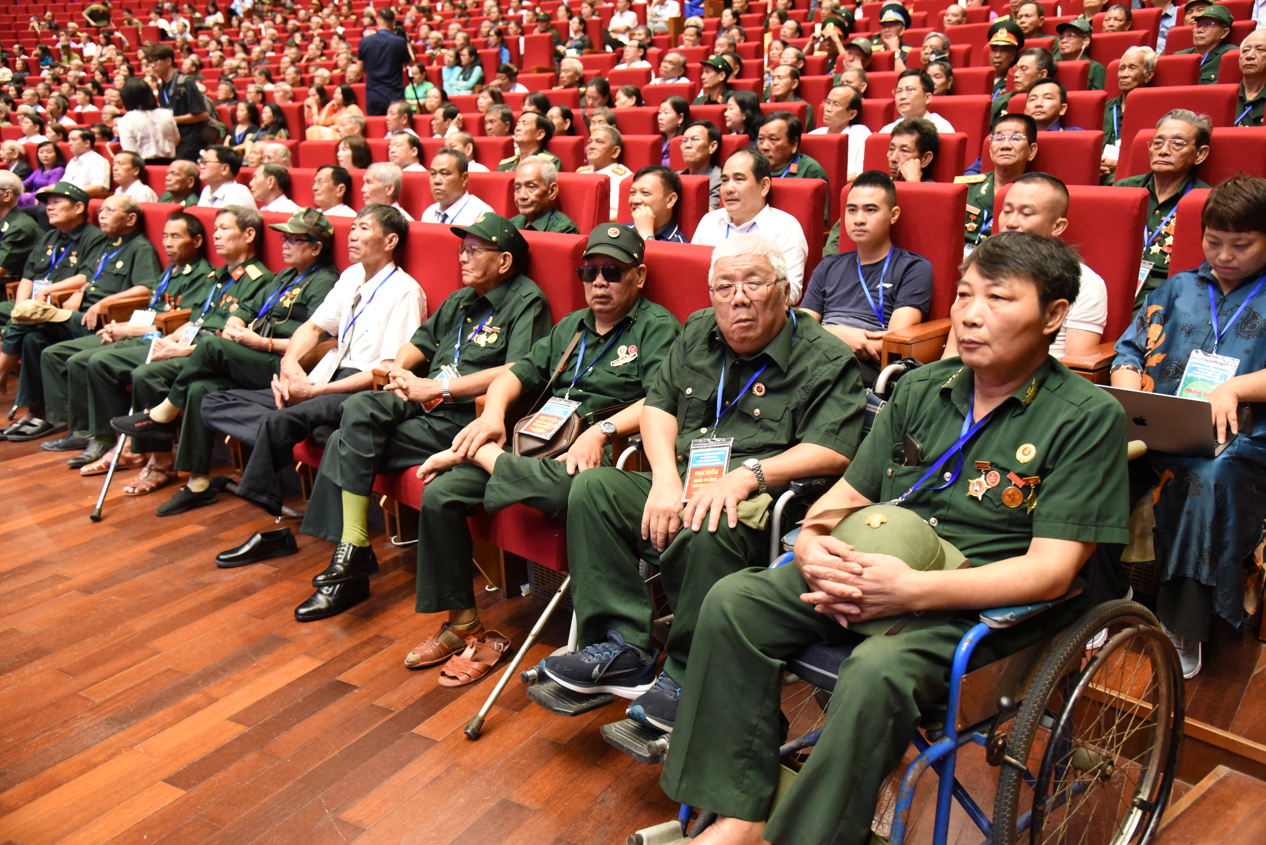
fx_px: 1091
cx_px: 633
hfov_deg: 60.3
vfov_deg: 42.4
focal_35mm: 31
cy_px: 422
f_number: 4
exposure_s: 1/125
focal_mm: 31
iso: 6400
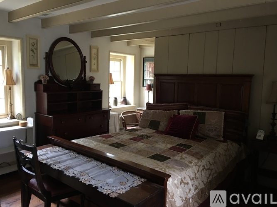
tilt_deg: -5.0
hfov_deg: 61.7
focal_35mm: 29
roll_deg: -1.3
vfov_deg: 48.2
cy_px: 104
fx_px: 232
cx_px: 138
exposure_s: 1/4
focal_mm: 4.15
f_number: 2.2
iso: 64
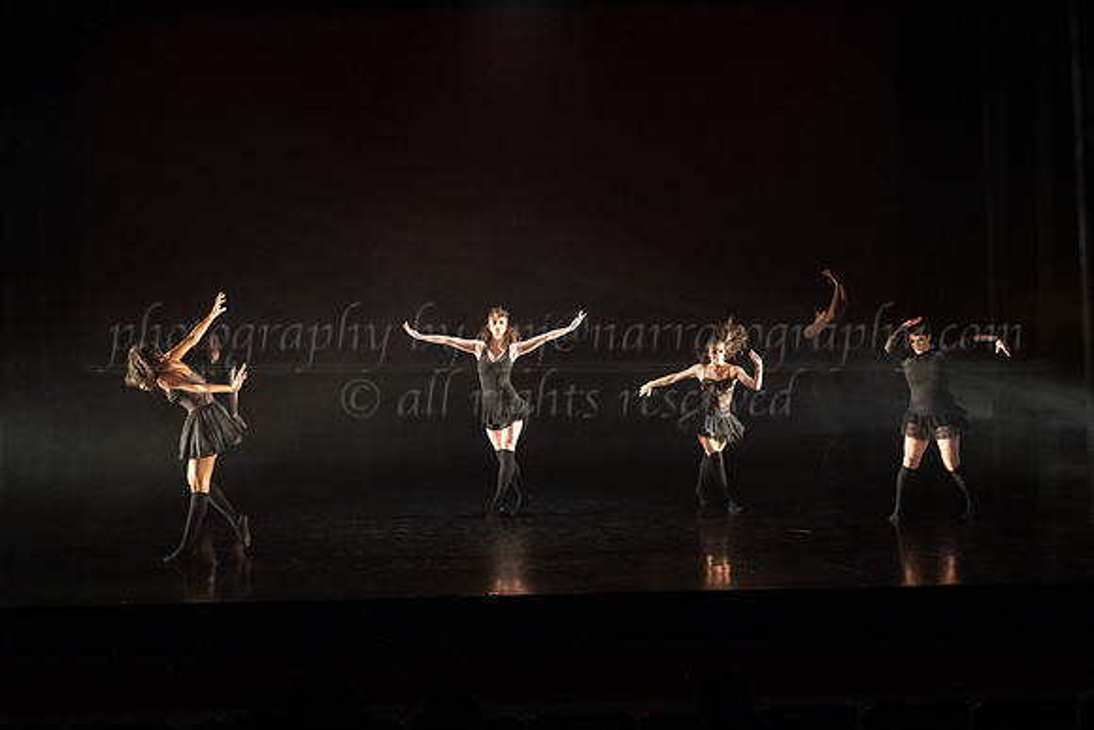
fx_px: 1796
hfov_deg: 33.9
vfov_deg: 23.0
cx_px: 529
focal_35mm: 59
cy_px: 352
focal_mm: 52
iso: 4000
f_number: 3.2
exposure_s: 1/400
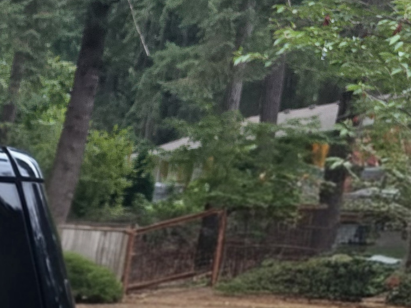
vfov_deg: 15.1
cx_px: -334
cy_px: 538
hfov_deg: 18.0
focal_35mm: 86
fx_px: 1021
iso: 1250
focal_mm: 6.3
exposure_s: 1/60.2
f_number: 1.7
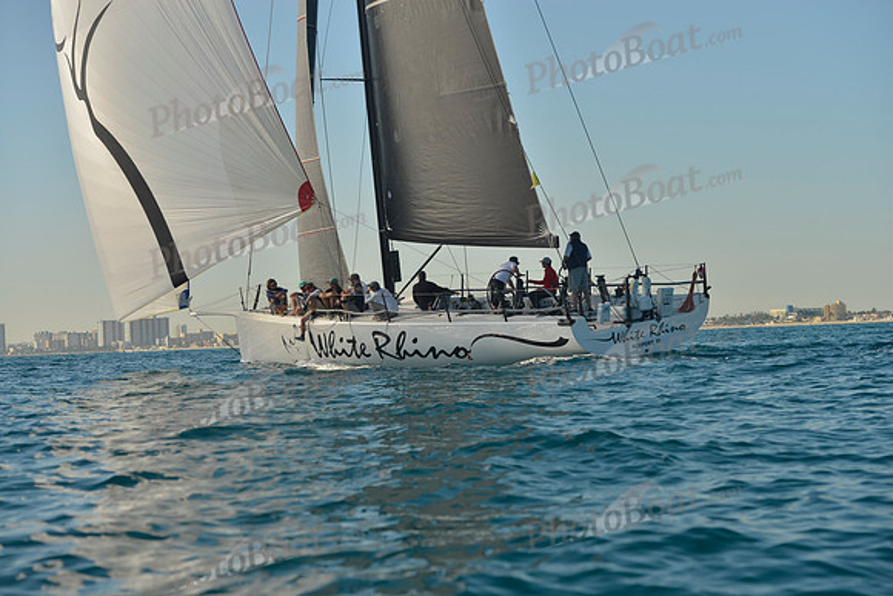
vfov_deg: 19.5
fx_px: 1737
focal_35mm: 70
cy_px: 298
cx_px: 446
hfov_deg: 28.8
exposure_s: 1/800
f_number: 6.3
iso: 200
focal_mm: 70
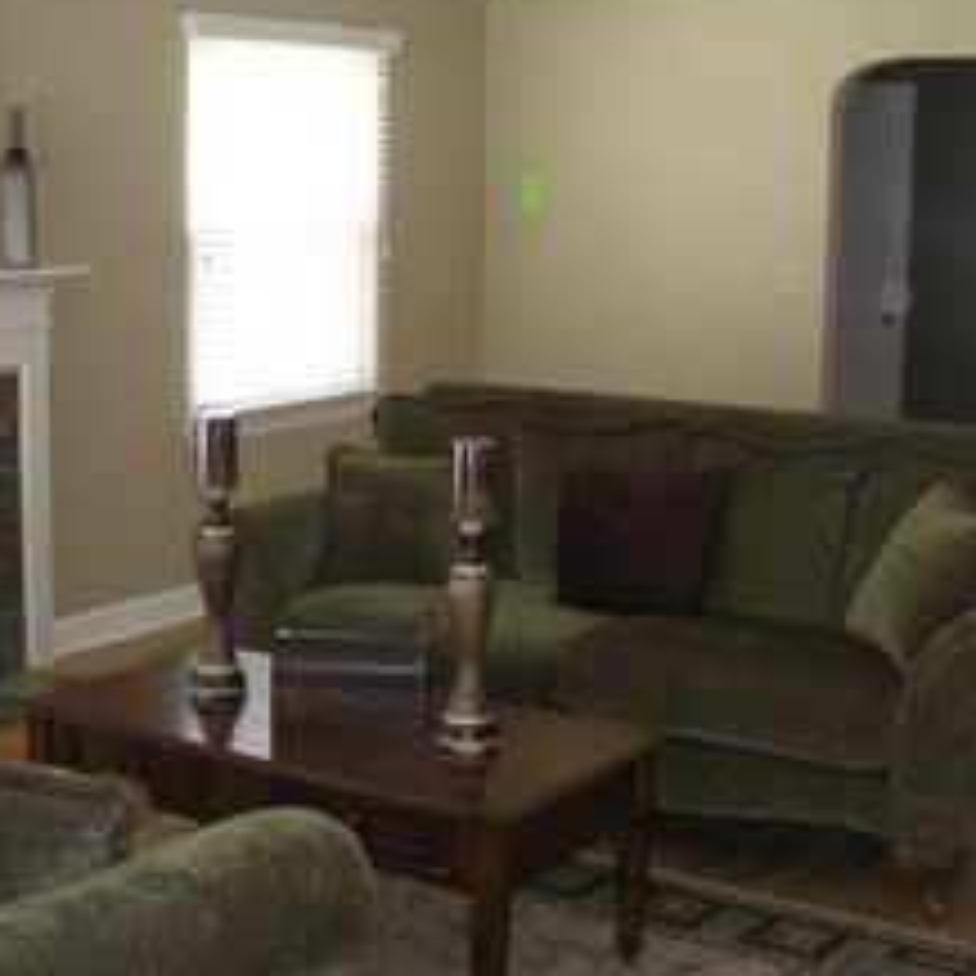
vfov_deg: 30.0
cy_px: 517
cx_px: 306
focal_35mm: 57
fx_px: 1818
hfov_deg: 29.8
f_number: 2.8
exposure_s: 1/25.3
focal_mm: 5.8
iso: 309
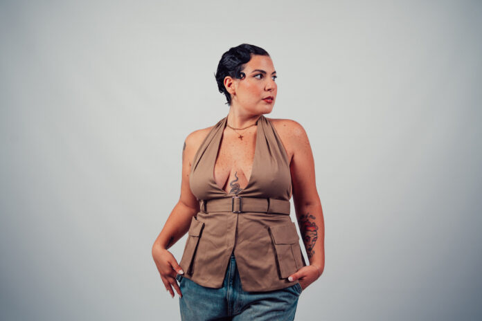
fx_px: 469
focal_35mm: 35
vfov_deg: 37.9
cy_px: 160
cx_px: 241
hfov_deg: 54.4
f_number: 4.5
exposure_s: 1/60
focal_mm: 35
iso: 50
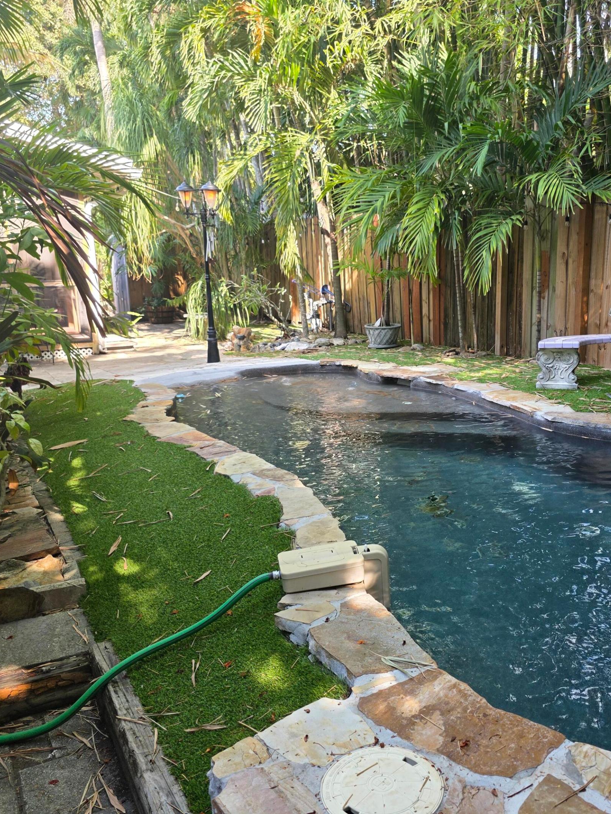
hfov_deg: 45.1
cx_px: 380
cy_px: 403
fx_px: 729
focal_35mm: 31
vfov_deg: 58.3
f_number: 1.7
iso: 80
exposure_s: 1/180
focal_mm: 6.3
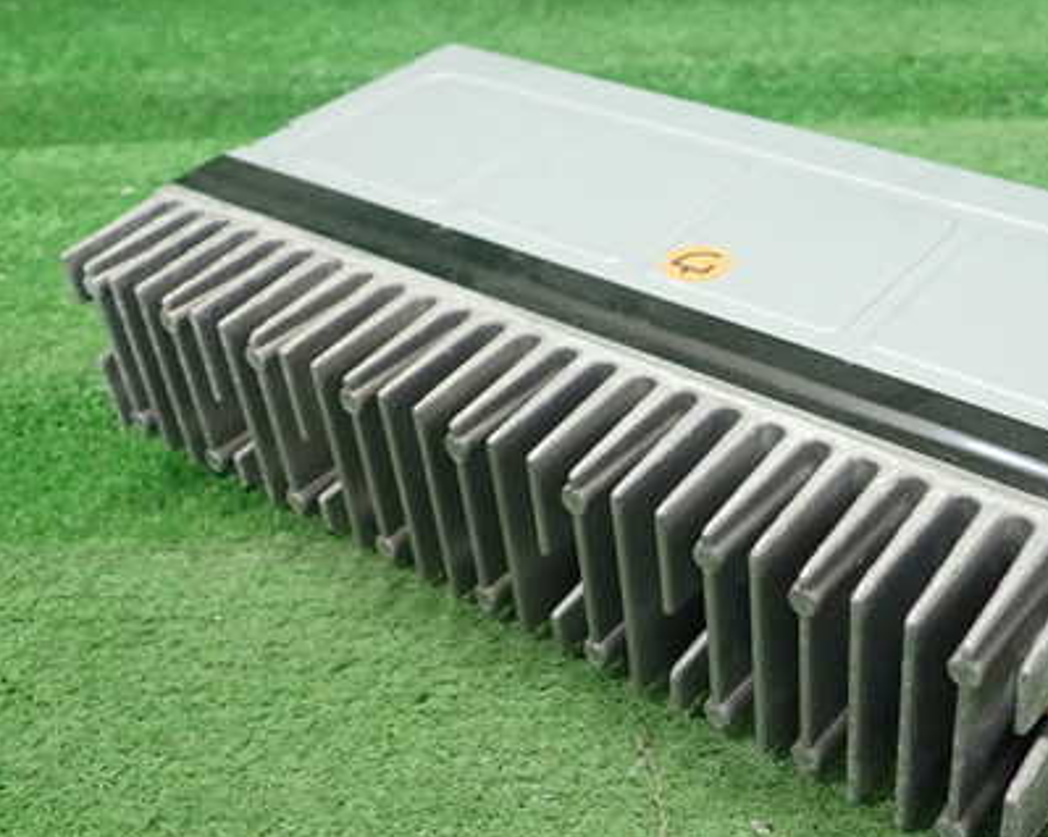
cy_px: 412
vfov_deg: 34.1
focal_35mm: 44
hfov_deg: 41.5
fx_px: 1364
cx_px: 699
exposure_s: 1/125
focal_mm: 5.5
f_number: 2.3
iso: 400
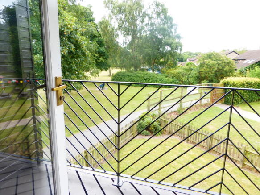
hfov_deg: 71.6
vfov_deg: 56.8
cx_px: 130
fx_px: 180
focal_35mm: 24
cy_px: 98
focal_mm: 4.3
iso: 100
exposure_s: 1/125
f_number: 3.5
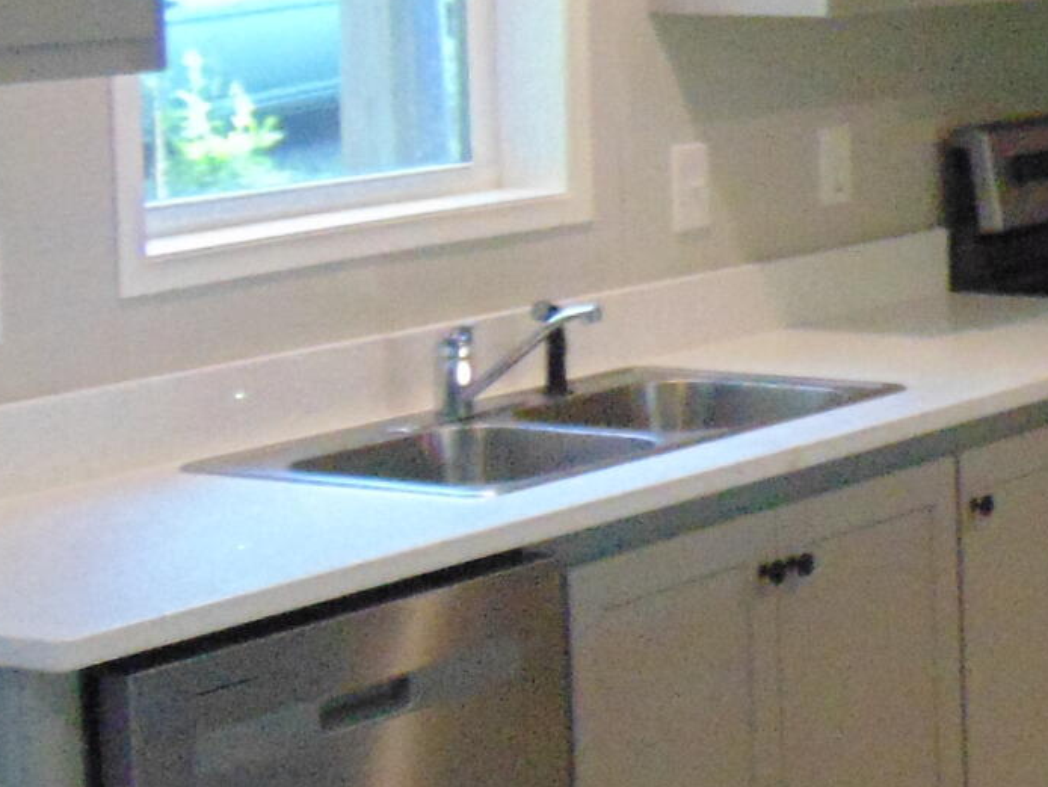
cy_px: 134
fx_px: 3271
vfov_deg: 13.6
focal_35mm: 108
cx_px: 1592
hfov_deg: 16.5
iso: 500
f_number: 3
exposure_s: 1/50
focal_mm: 4.5
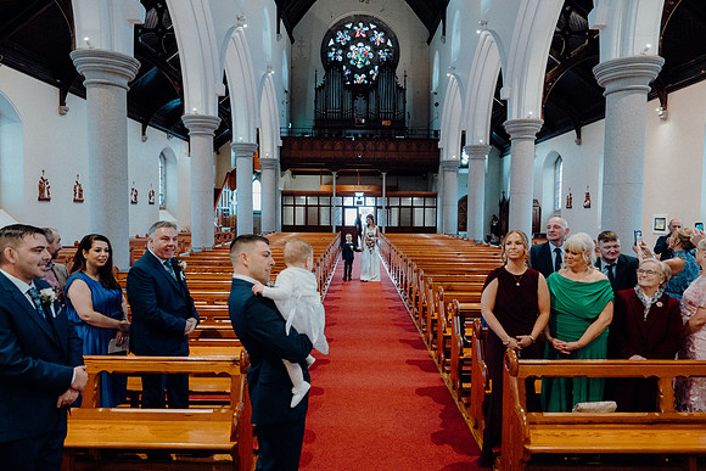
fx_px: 471
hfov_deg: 73.7
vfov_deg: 53.2
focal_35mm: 24
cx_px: 353
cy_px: 236
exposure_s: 1/200
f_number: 3.5
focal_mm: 24
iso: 4000
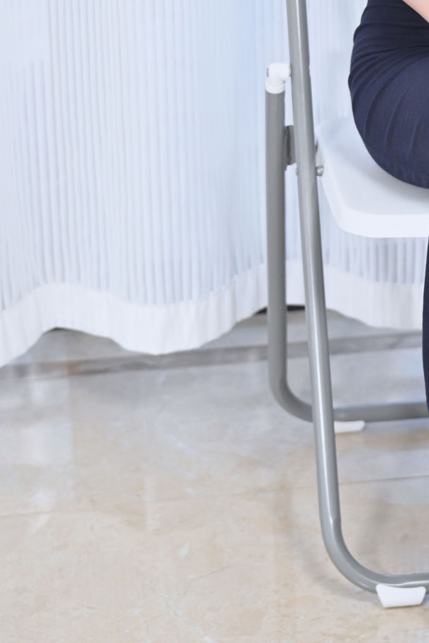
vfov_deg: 15.7
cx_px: 530
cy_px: 18
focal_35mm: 128
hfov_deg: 10.5
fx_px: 2287
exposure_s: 1/100
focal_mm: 43
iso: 1250
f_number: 2.1
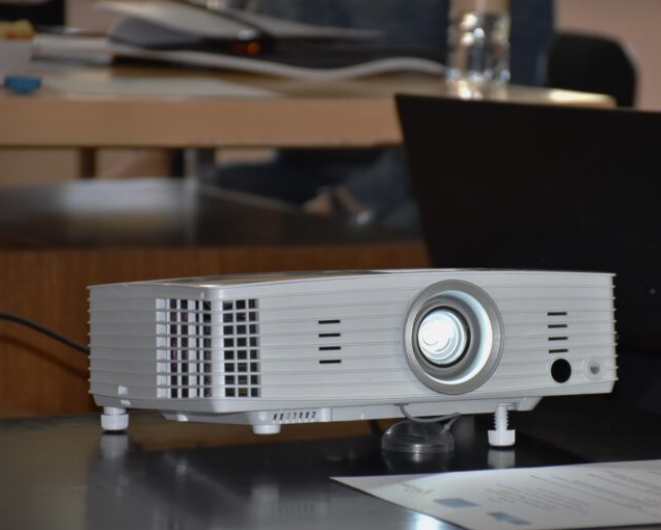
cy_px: 265
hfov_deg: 10.2
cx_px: 395
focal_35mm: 190
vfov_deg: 8.1
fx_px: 3718
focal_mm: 112
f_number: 5.6
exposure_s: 1/80
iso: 800
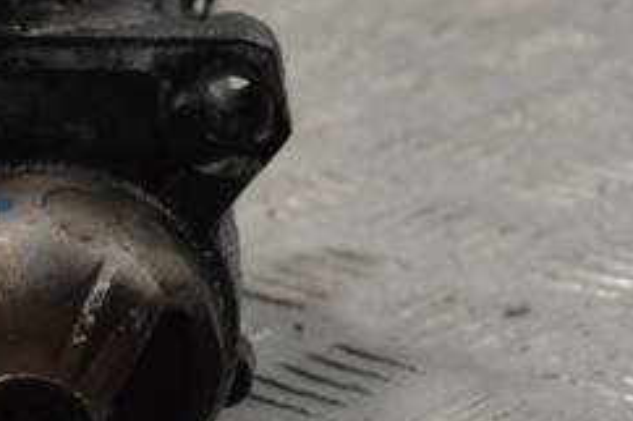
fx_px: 3005
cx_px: -128
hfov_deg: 11.8
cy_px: 180
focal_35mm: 171
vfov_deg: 8.0
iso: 3200
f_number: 9
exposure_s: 1/320
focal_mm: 46
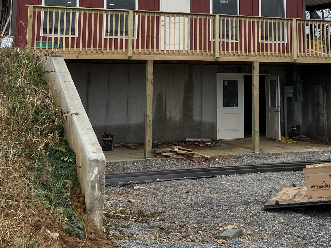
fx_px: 593
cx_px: 197
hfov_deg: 31.1
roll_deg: -0.8
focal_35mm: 62
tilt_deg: +5.7
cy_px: -8
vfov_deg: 22.6
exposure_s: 1/1000
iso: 50
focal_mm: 5.7
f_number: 1.5
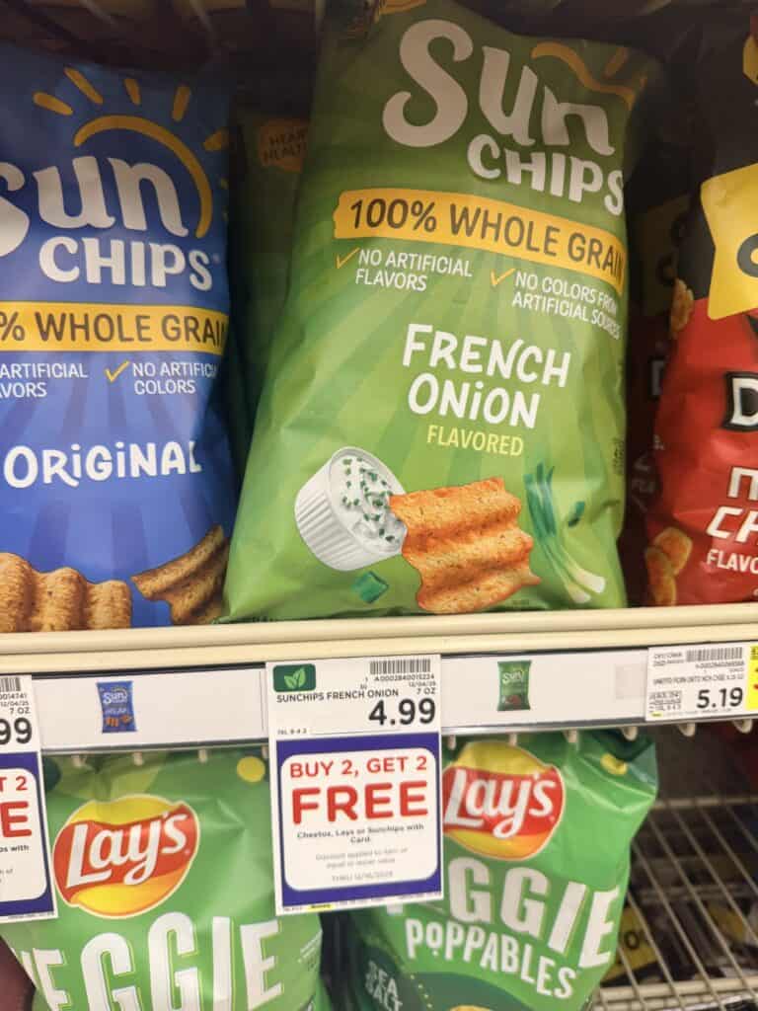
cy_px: 506
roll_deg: +0.3
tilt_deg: -21.0
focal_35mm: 24
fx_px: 701
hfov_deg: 56.8
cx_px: 379
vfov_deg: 71.6
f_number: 1.78
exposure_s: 1/62
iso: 160
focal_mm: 6.76
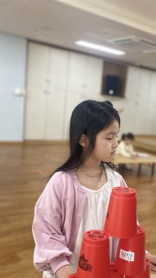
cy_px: 162
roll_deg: -5.8
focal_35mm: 37
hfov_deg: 31.2
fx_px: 273
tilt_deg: -11.6
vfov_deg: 53.8
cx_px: 123
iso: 100
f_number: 1.8
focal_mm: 4.25
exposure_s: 1/60
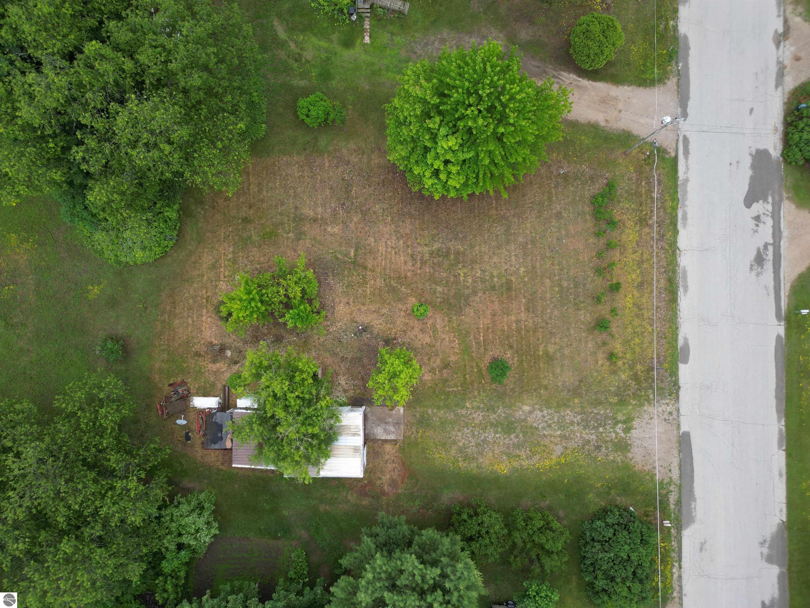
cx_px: 405
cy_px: 304
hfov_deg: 71.6
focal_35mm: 24
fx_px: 562
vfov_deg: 56.8
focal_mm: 6.72
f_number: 1.7
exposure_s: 1/250
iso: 100
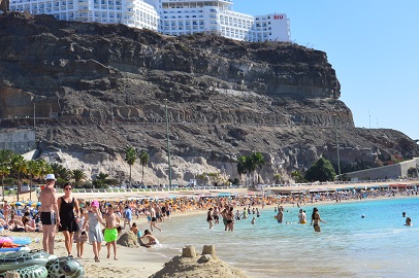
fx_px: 756
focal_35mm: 65
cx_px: 229
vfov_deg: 20.9
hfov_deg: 31.0
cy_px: 128
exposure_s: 1/500
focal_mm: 22
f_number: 11
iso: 400
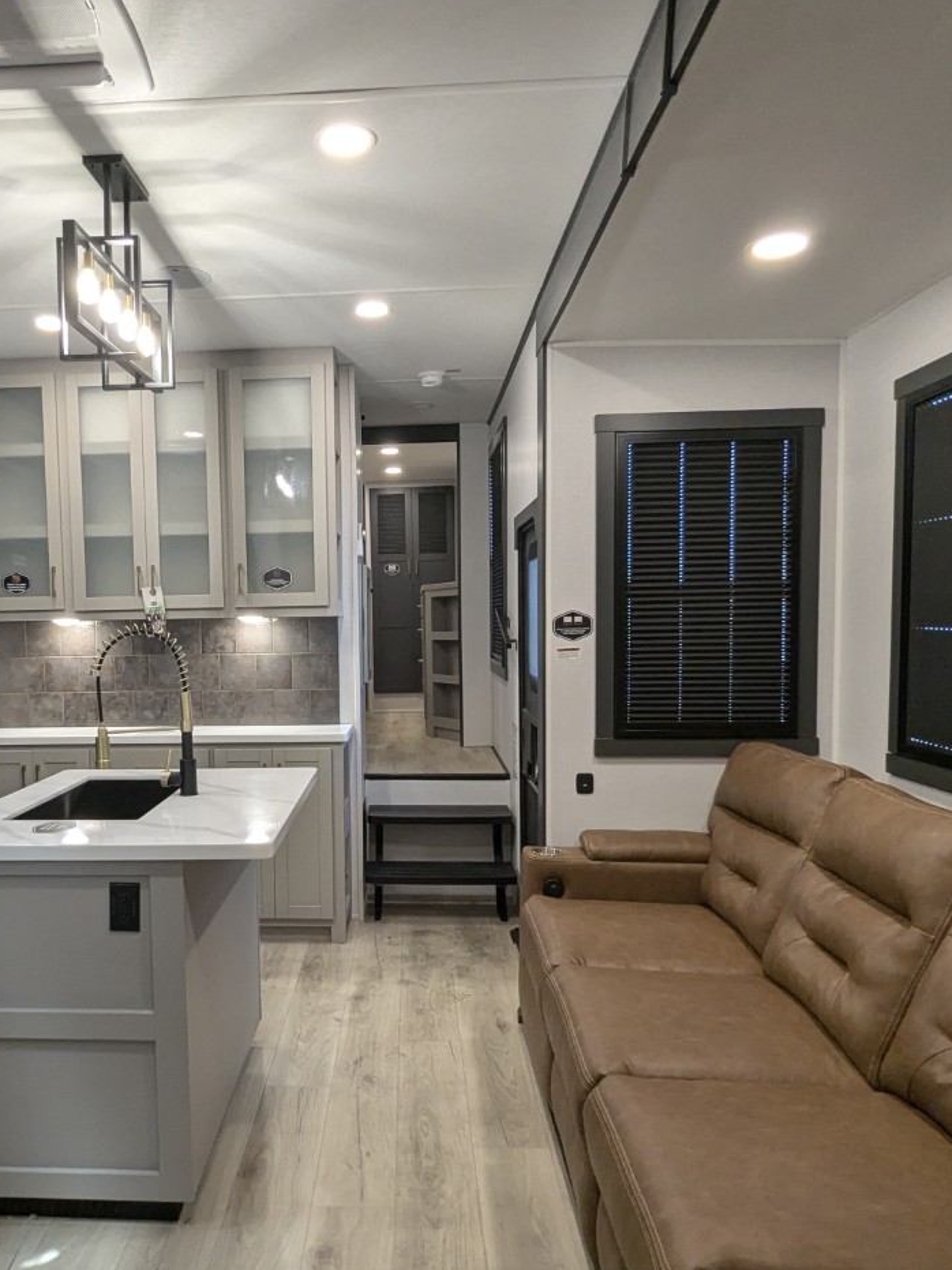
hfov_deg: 56.0
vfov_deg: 71.5
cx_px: 346
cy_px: 681
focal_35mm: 24
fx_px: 880
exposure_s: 1/62
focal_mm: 2.35
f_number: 2.2
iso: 188
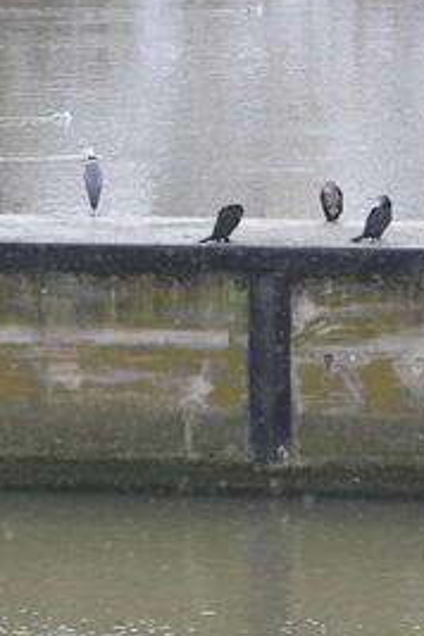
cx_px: 333
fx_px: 7879
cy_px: 314
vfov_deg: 4.6
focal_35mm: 446
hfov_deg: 3.1
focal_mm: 31.6
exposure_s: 1/160
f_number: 3.6
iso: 50
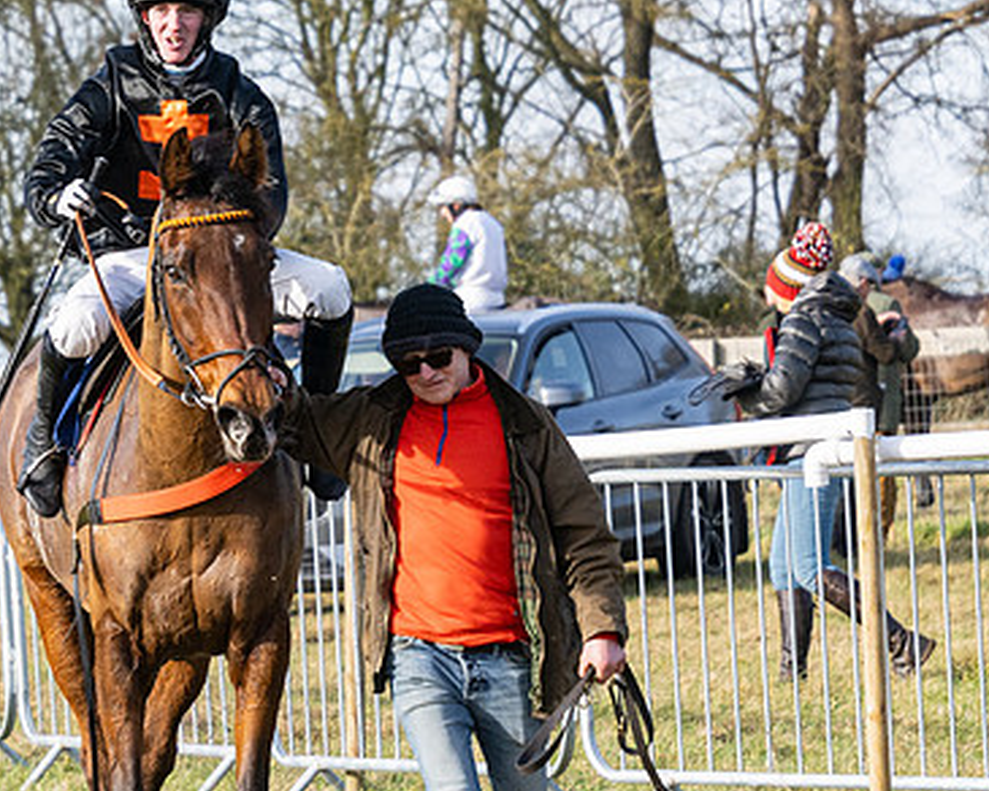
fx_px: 8254
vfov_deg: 5.5
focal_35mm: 282
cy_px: 366
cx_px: 184
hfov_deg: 6.8
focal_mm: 89
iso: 400
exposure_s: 1/2500
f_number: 4
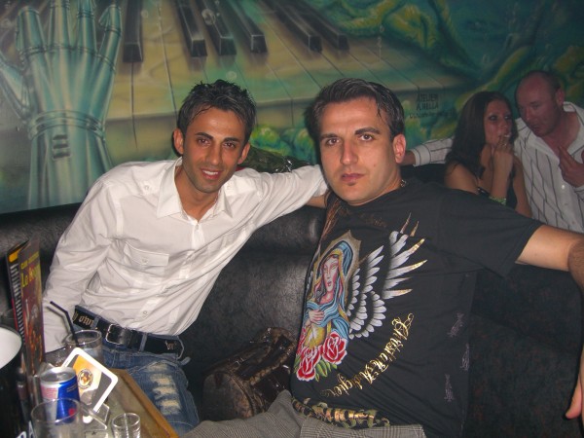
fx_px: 641
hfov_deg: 49.0
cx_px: 292
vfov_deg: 37.7
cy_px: 219
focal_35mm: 38
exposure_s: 1/60
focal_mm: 7.9
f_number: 2.8
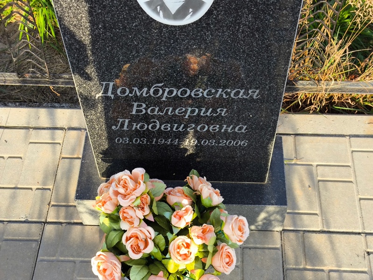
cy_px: 140
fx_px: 539
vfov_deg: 29.1
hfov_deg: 38.2
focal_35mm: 50
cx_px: 186
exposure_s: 1/290
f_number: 1.7
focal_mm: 4.71
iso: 50
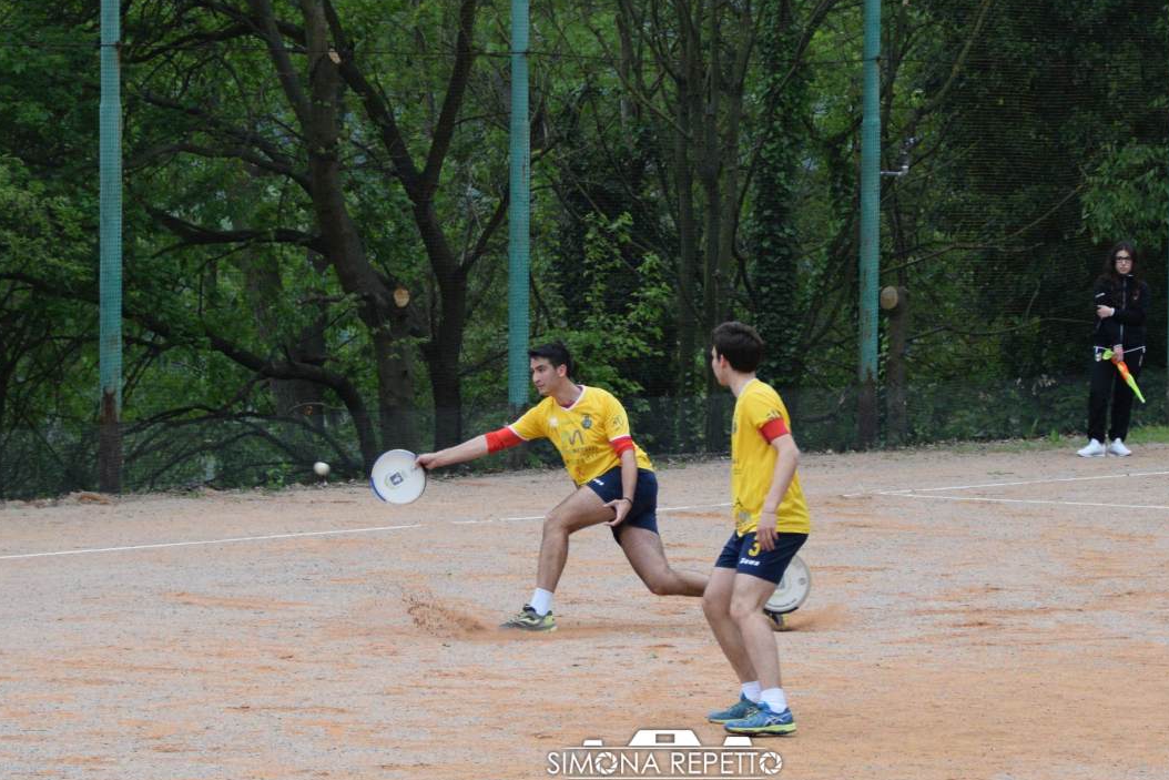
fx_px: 4546
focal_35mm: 140
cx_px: 659
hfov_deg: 14.6
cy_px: 433
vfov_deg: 9.8
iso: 1600
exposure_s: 1/500
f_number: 5.3
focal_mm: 82
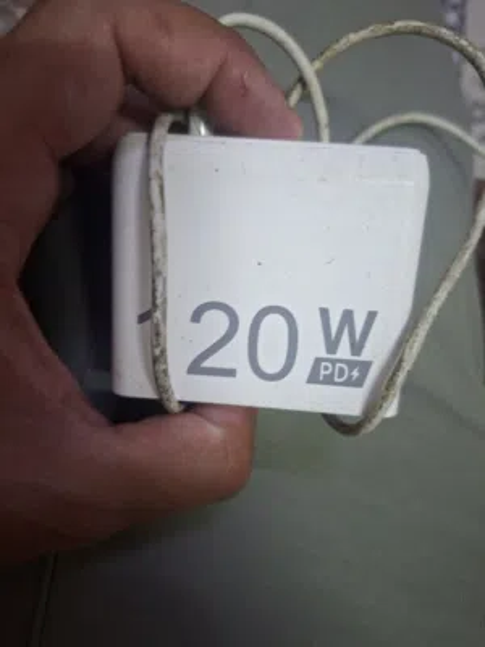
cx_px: 242
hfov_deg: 58.9
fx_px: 430
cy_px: 324
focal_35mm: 23
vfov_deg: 73.9
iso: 400
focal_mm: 5.54
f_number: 1.8
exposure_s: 1/33
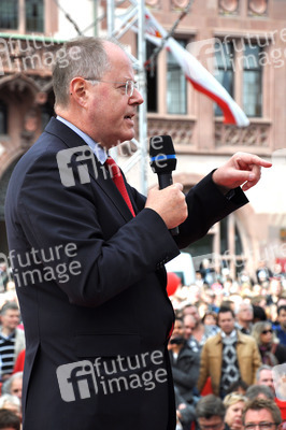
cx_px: 143
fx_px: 1522
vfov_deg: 16.1
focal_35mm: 128
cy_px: 215
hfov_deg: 10.7
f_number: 5.6
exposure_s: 1/500
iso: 360
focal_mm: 85
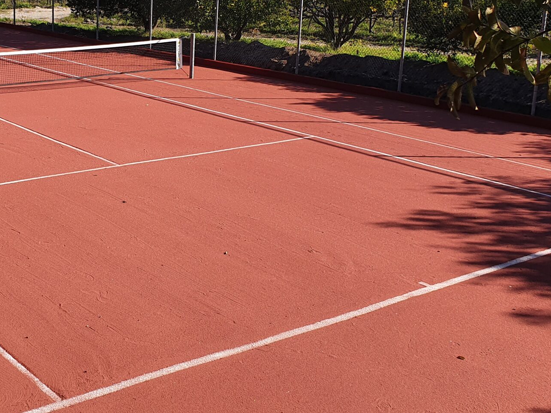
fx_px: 828
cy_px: 127
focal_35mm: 52
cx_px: 123
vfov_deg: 27.8
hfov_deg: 35.8
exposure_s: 1/1160
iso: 50
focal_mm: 4.32
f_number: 2.4
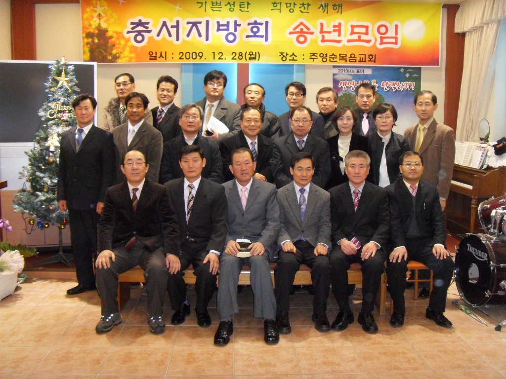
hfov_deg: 47.9
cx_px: 253
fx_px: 570
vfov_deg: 36.8
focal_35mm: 39
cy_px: 190
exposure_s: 1/45
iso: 400
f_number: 3.5
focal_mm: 6.6
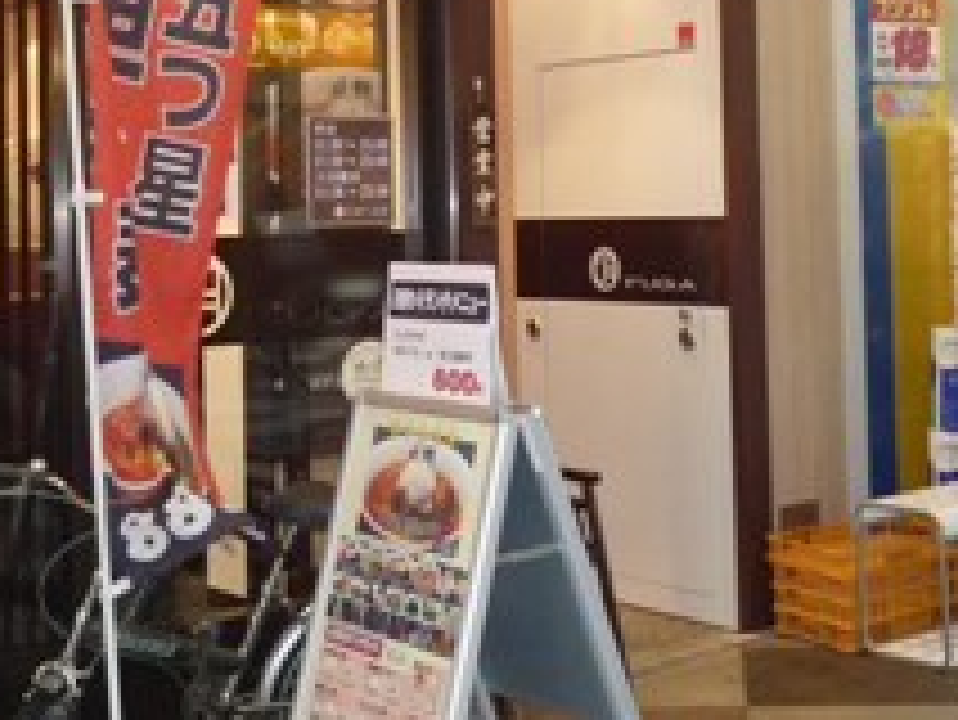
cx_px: 385
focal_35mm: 63
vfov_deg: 22.9
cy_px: 130
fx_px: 1745
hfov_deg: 30.6
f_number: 2.8
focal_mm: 4.4
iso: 320
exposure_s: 1/30
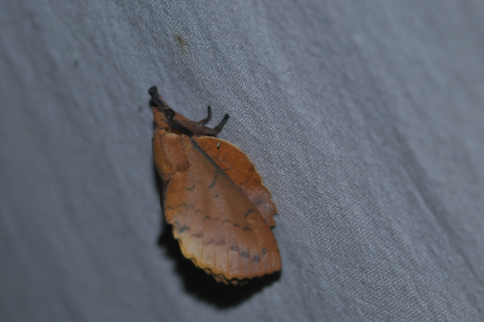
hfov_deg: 13.1
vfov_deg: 8.7
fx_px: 2115
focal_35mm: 158
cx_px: 242
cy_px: 161
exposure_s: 1/60
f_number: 10
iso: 800
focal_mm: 105
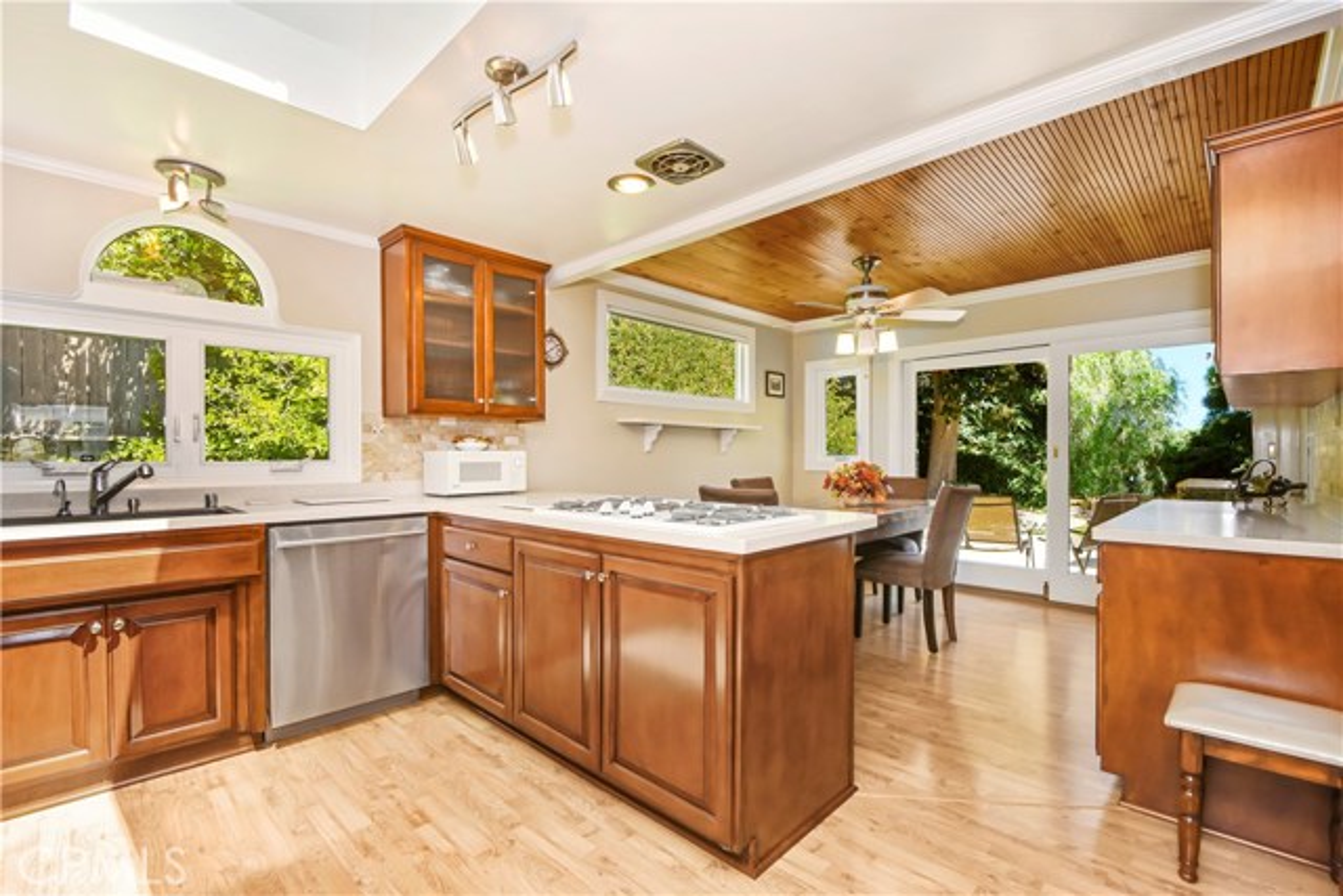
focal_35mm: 15
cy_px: 448
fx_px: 560
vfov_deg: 77.4
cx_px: 672
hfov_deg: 100.4
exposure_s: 1/40
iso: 320
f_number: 8
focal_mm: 10
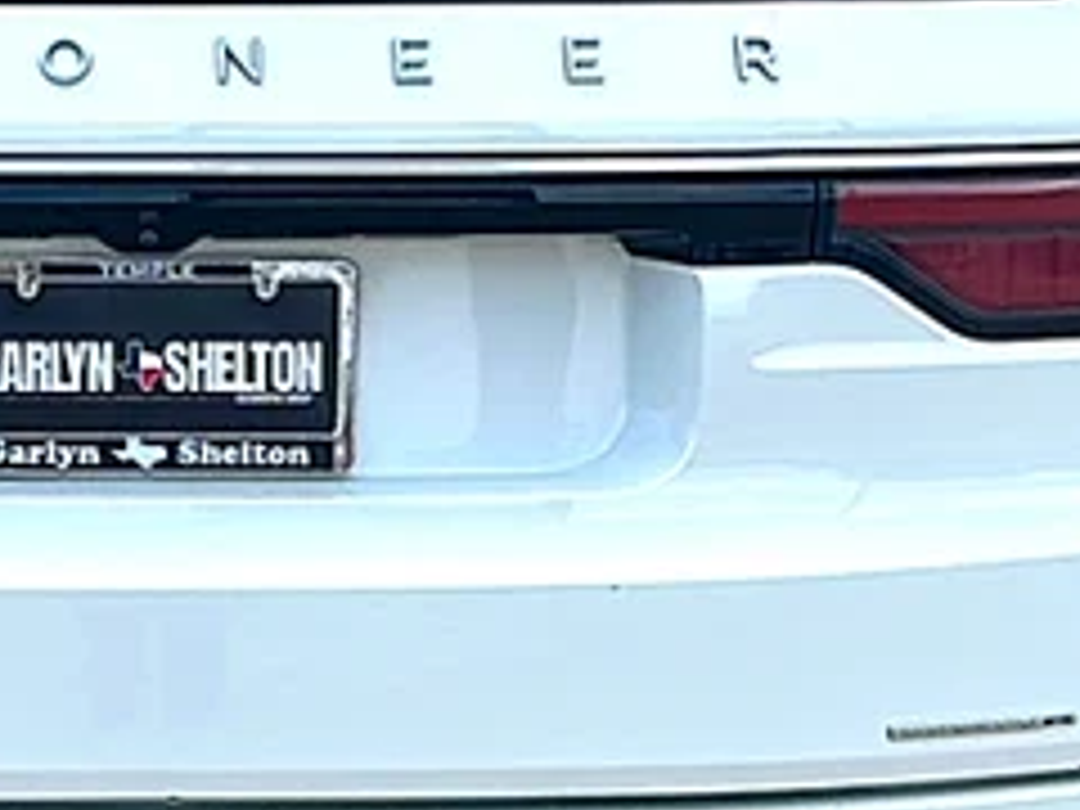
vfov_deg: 14.1
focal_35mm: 105
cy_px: 344
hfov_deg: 18.5
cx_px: 198
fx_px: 3276
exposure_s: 1/3891
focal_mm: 6.86
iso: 80
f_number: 1.78
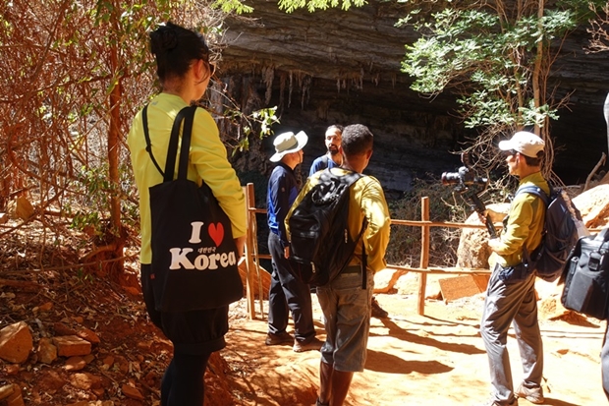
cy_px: 203
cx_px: 304
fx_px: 575
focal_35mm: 34
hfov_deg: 55.8
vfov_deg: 38.9
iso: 125
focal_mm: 12.64
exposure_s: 1/125
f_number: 4
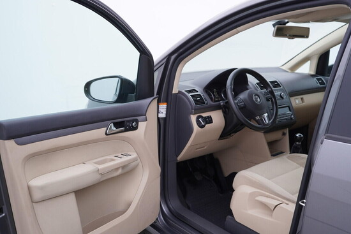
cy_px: 117
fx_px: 351
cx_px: 176
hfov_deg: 53.1
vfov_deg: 36.9
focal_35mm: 36
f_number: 3.2
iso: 125
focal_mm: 24
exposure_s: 1/50
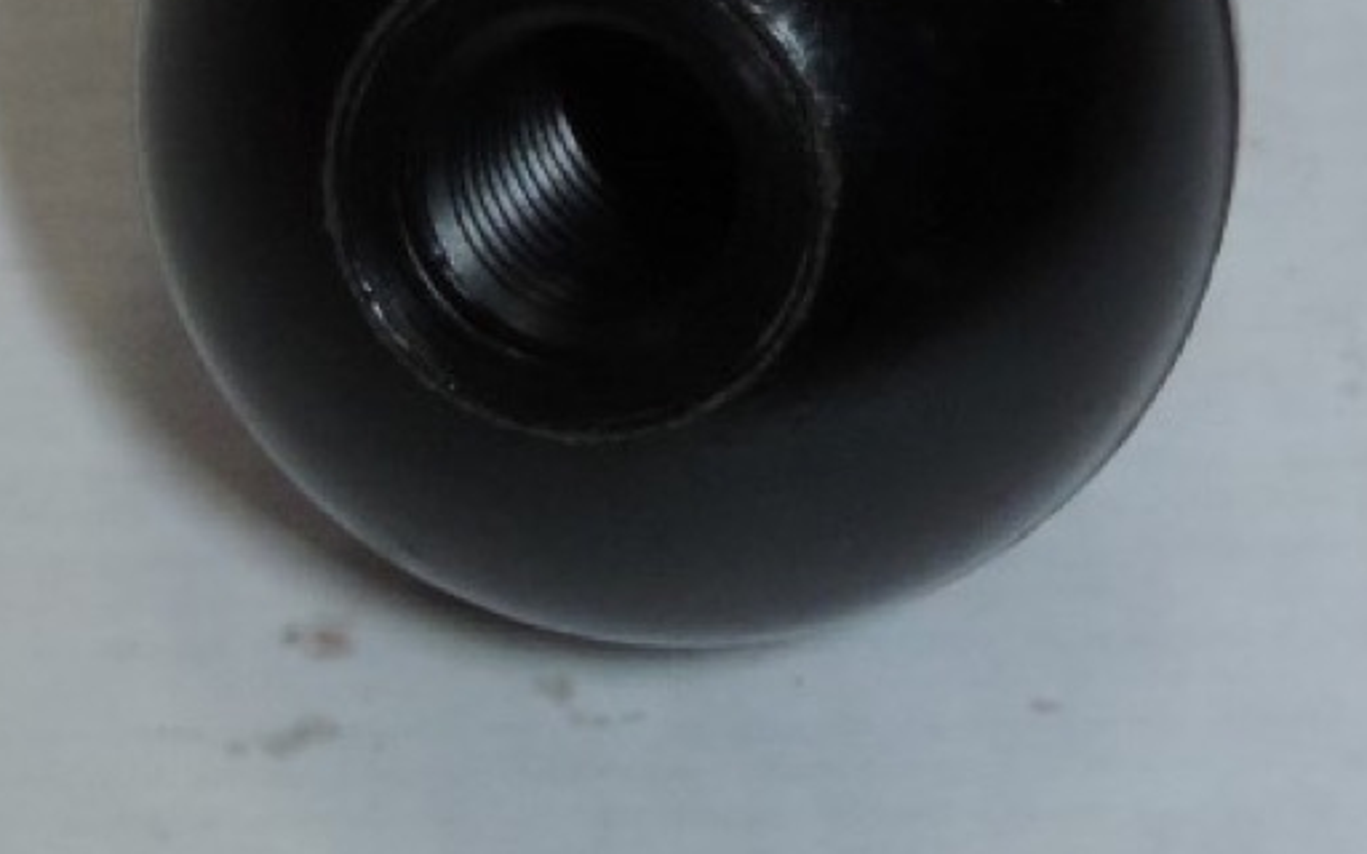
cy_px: 92
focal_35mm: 289
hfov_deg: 7.3
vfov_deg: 4.5
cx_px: 694
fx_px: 10767
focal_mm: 27.6
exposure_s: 1/100
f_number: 4.4
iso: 400
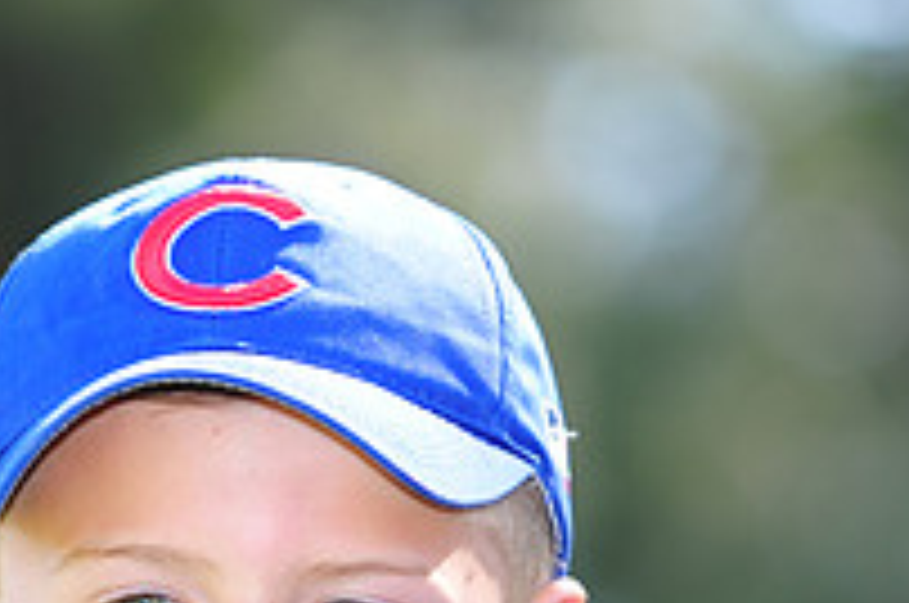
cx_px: 252
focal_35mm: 575
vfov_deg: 2.4
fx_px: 14496
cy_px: 832
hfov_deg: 3.6
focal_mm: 200
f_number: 4.5
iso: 200
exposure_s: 1/250
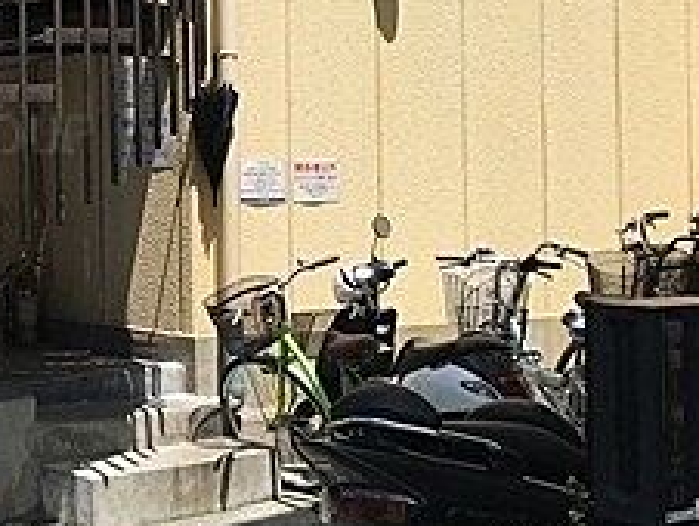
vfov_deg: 17.9
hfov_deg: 22.0
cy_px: 124
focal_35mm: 82
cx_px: -136
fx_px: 1658
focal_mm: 4.15
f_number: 2.2
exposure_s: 1/1374
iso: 25
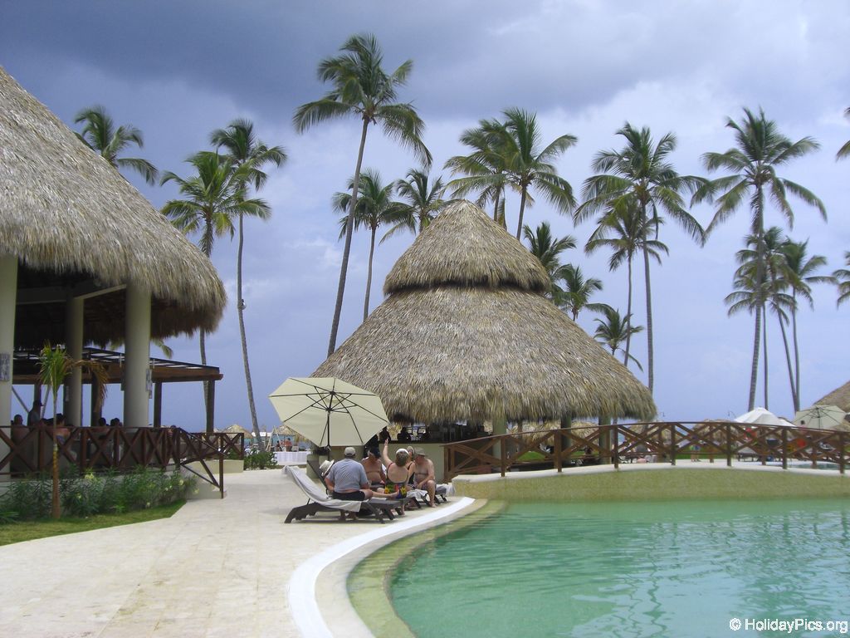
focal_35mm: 38
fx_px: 933
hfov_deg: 49.0
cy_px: 319
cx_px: 425
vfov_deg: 37.7
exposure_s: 1/160
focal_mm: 6.2
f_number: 8
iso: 64
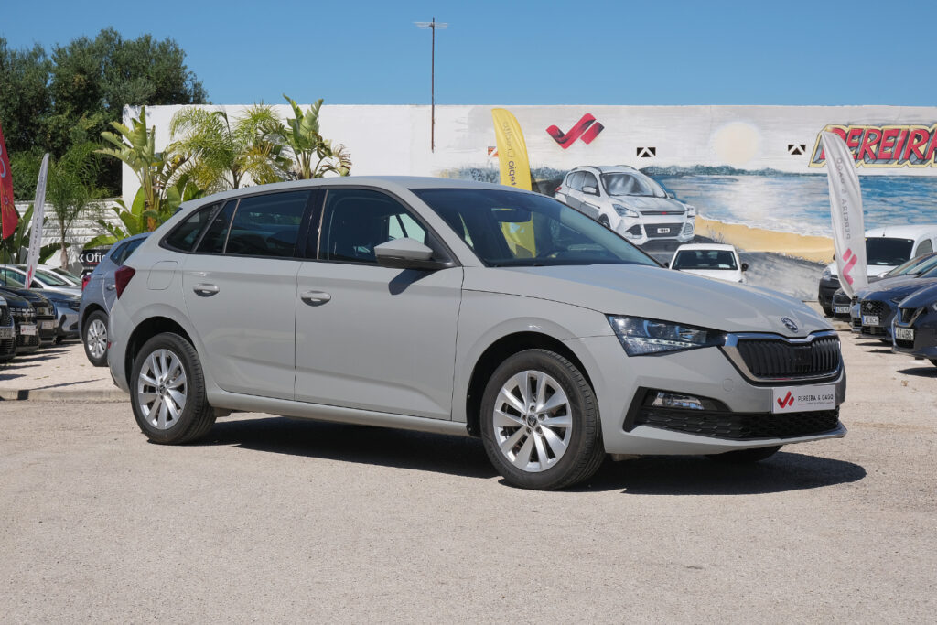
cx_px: 468
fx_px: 1510
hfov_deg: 34.5
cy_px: 312
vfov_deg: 23.4
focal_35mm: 58
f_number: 9
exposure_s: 1/400
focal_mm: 38.5
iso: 160
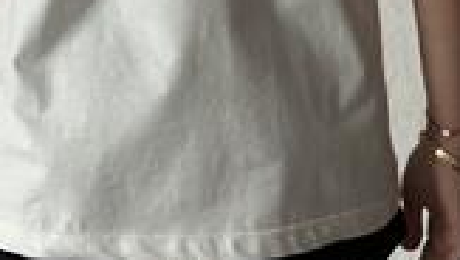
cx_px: 293
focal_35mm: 137
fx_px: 1672
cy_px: -136
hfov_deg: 15.6
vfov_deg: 8.7
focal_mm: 6.86
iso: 100
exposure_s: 1/144
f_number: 1.78
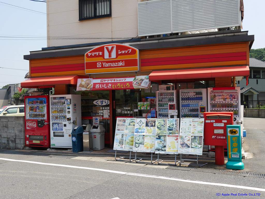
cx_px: 132
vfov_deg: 39.7
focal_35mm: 36
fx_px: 276
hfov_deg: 51.4
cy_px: 100
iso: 200
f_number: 7.1
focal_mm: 18
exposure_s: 1/320
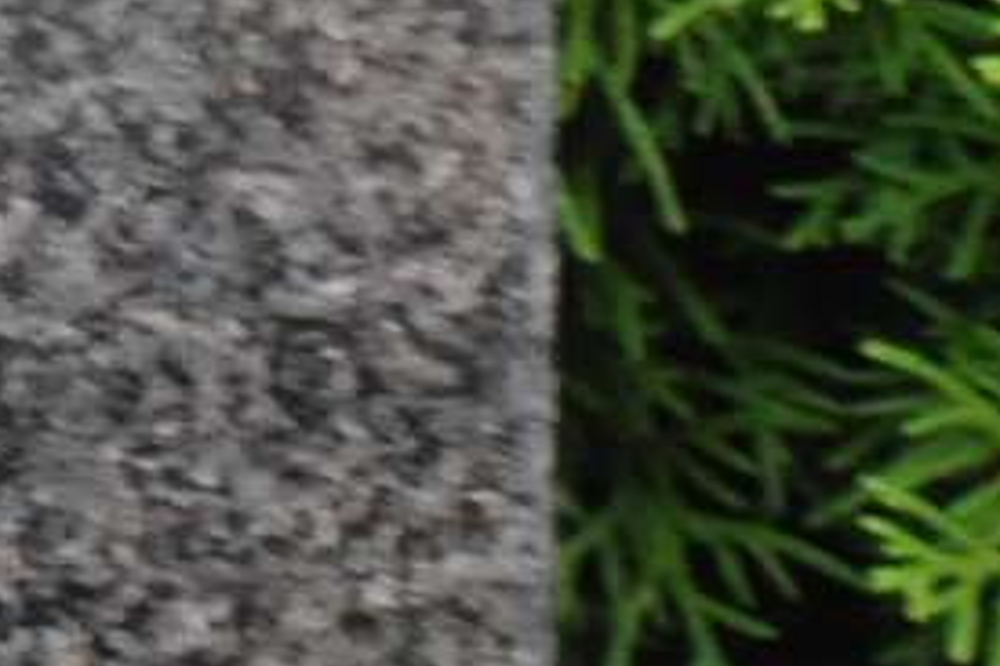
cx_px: -2000
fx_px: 43747
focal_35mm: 1576
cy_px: -1387
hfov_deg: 1.3
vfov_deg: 0.9
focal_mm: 135
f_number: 7.1
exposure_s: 1/100
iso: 800
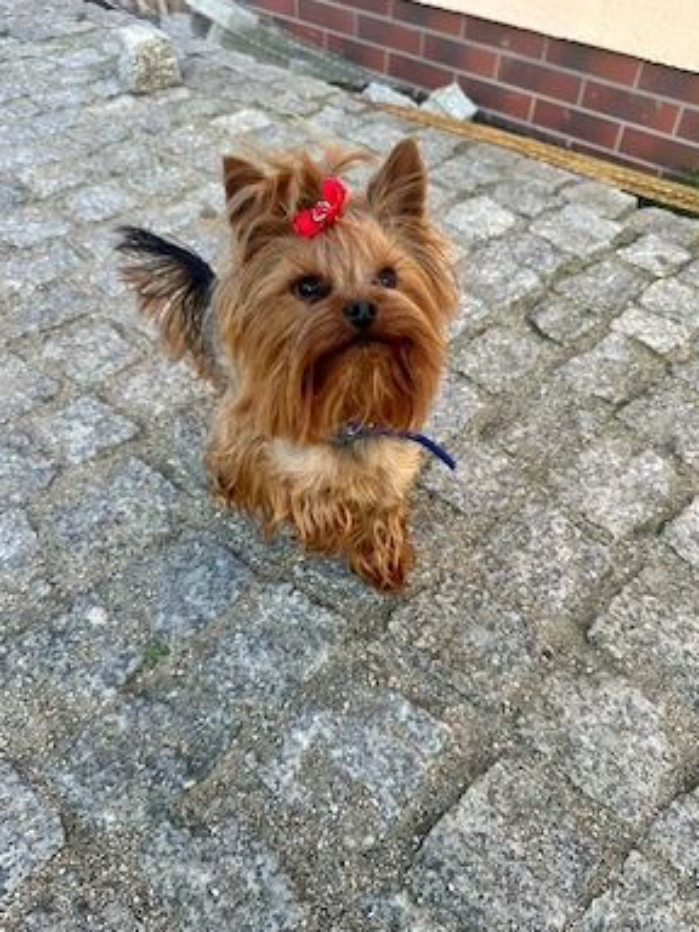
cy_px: 473
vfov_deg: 69.4
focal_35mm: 25
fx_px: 673
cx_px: 357
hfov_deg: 54.9
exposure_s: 1/179
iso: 64
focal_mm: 6.86
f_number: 1.78
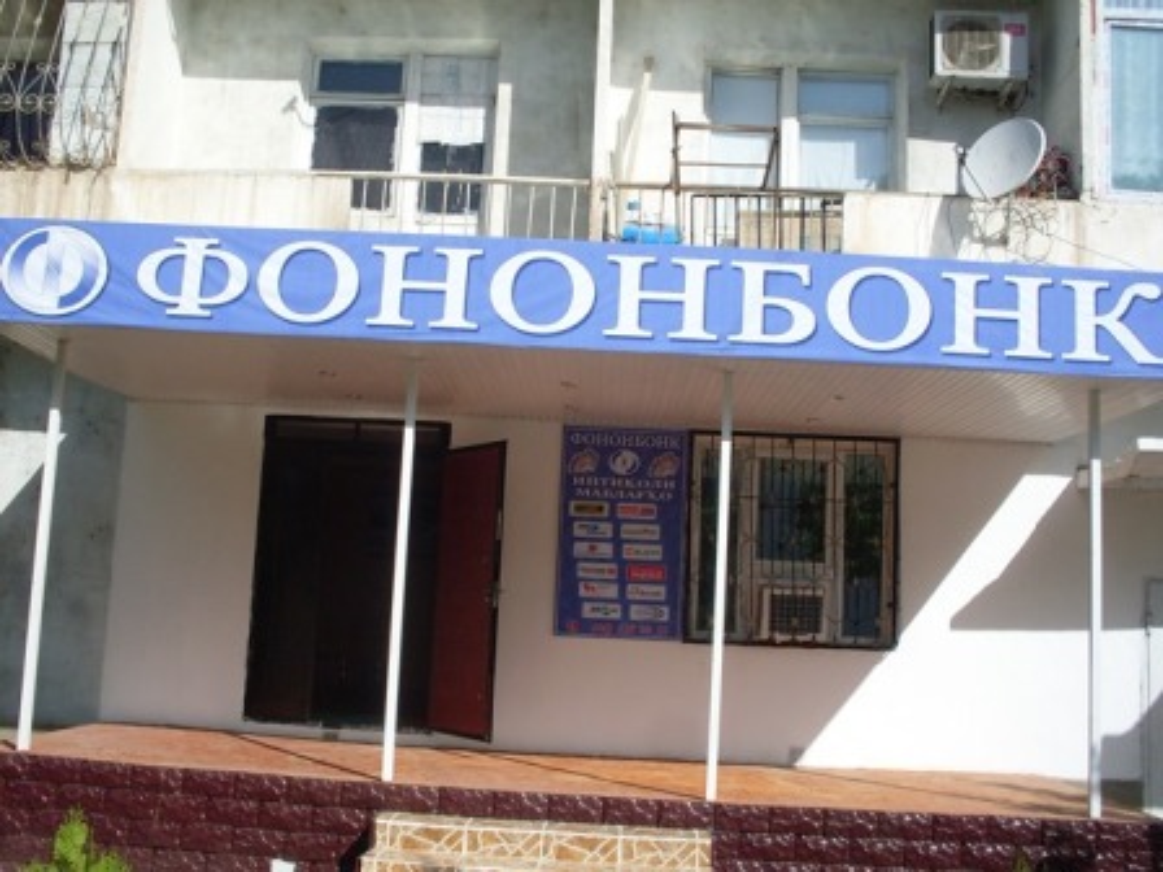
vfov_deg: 37.7
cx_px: 582
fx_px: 1277
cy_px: 436
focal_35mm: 38
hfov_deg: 49.0
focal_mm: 6.3
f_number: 8.4
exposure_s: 1/250
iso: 80
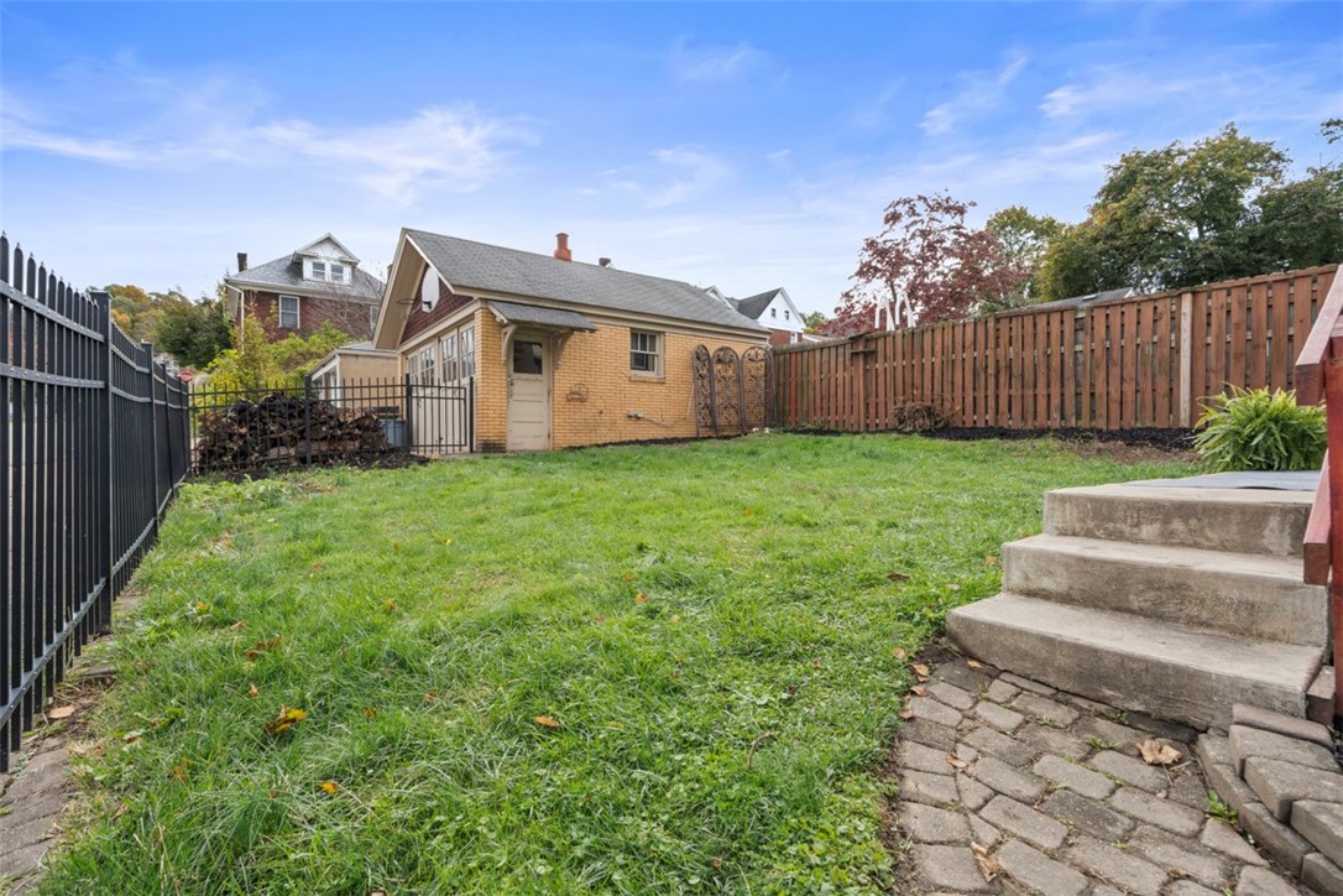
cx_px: 672
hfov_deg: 96.7
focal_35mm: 16
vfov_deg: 73.7
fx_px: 597
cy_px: 448
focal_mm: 16
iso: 400
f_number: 8
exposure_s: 1/125
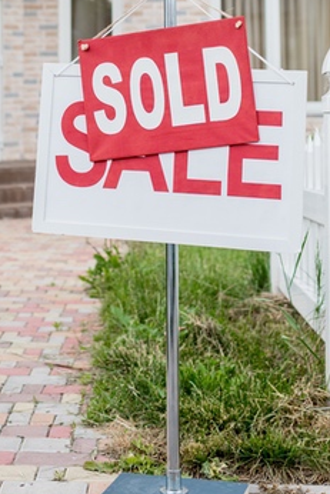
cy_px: 1
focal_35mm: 81
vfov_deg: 24.0
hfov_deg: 16.8
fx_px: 1113
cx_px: 71
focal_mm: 35
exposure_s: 1/1250
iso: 250
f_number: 3.2
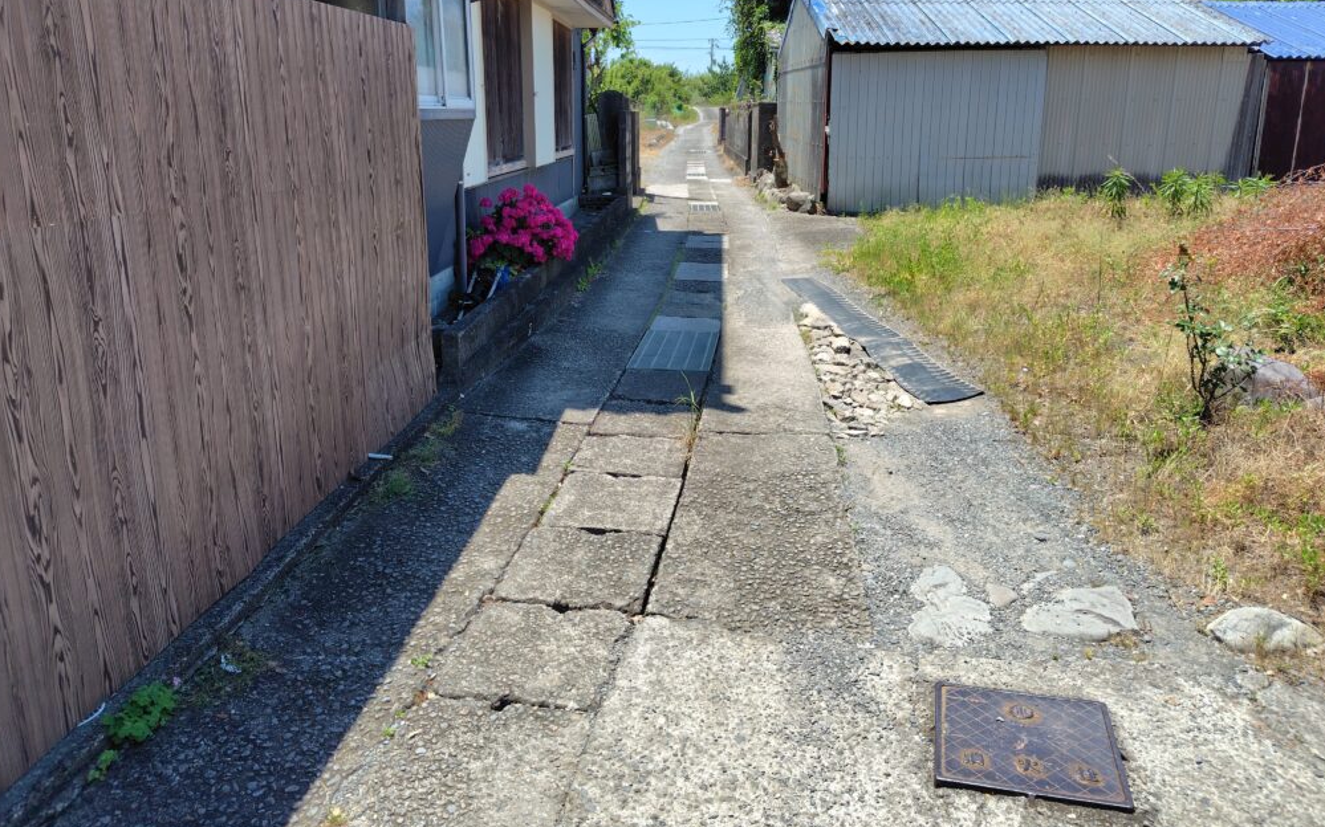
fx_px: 903
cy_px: 346
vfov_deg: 49.1
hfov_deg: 72.6
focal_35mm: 25
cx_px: 666
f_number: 1.9
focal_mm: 5.6
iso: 50
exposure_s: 1/1380
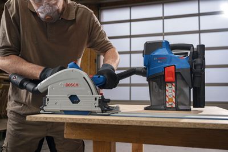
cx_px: 114
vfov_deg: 37.9
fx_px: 222
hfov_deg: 54.4
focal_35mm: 35
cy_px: 76
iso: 360
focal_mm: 35
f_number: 4
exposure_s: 1/80
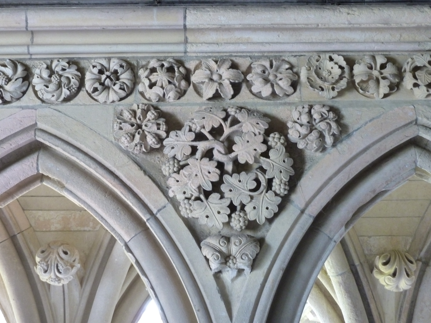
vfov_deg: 26.6
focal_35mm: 55
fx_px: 685
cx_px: 216
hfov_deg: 34.9
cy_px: 162
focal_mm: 9.1
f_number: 3.9
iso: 400
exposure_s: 1/13
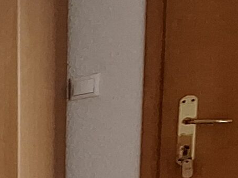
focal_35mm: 80
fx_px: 550
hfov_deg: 11.5
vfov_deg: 16.1
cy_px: 304
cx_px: -477
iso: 160
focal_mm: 1.74
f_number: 2.2
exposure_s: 1/25
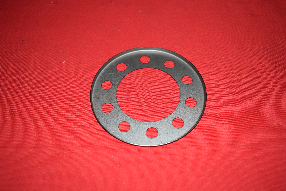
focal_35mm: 40
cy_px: 96
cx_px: 143
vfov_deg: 33.1
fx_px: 322
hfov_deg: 47.9
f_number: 5
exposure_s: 1/200
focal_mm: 27
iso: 400
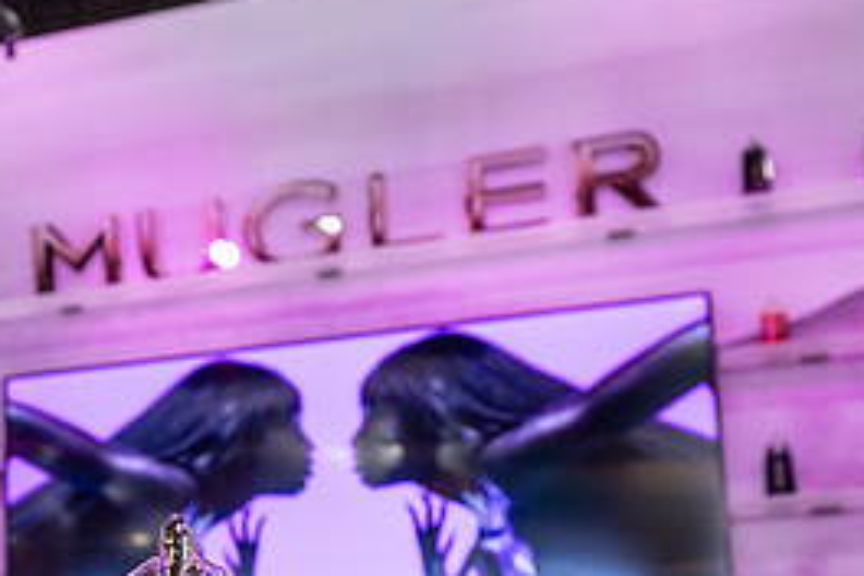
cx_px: 101
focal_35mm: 66
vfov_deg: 20.1
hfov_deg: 29.4
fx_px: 1584
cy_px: 558
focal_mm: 30
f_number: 5.6
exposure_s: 1/100
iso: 2000
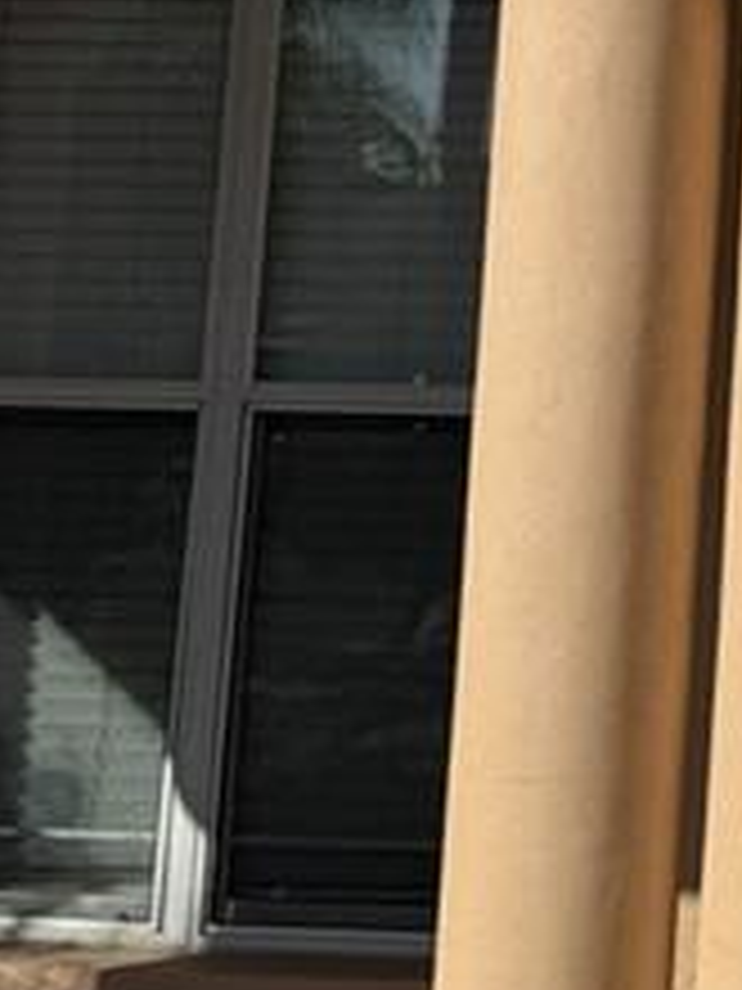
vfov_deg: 14.3
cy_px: -351
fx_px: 3744
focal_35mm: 131
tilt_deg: +10.8
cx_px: 1286
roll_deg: -1.6
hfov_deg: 10.7
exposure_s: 1/9009
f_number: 1.78
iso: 80
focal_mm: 6.76
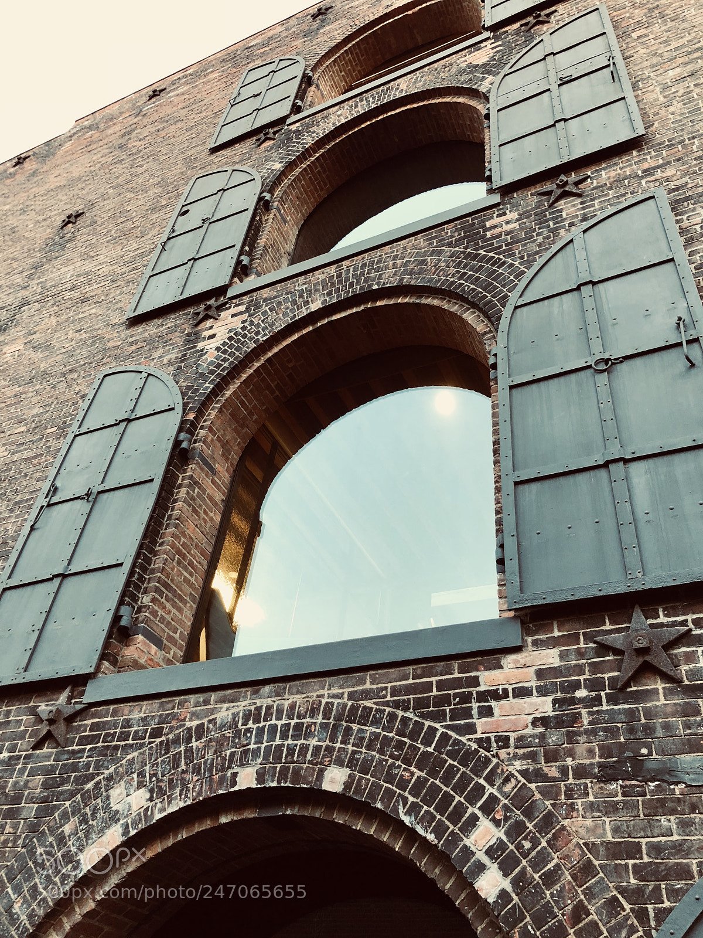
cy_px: 469
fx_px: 758
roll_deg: -9.0
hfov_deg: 49.7
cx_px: 352
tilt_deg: +42.7
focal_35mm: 28
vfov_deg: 63.4
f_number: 1.8
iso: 40
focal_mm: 3.99
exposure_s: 1/17
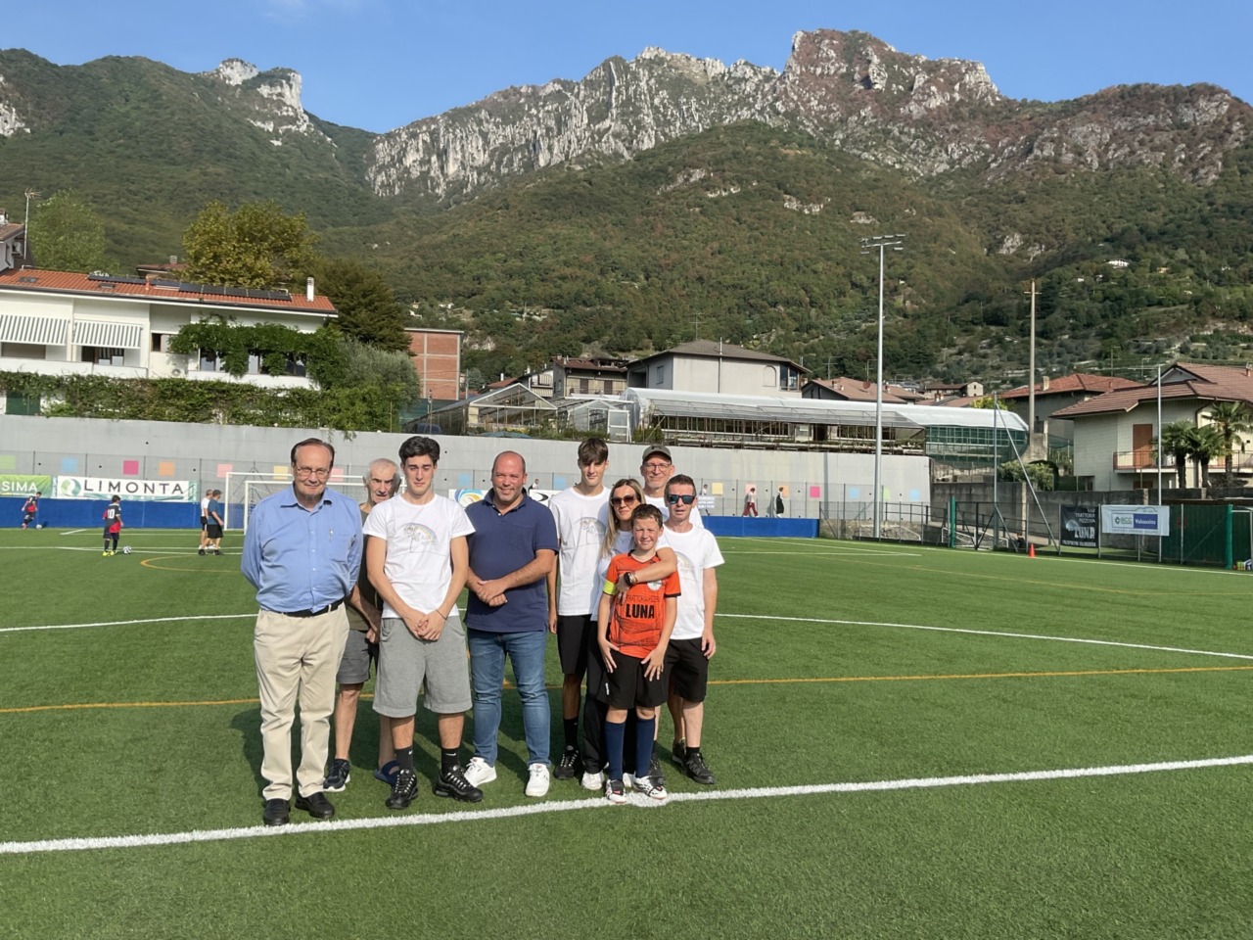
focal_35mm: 29
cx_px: 626
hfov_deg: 61.7
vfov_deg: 48.2
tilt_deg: +1.7
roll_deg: +0.4
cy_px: 470
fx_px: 1050
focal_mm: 3
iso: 16
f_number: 1.8
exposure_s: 1/2801
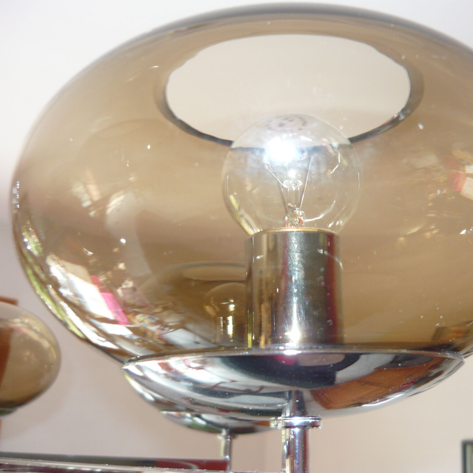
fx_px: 603
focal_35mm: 39
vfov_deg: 42.8
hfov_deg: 42.5
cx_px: 295
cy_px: 236
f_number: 2.8
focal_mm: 5.5
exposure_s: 1/25
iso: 100
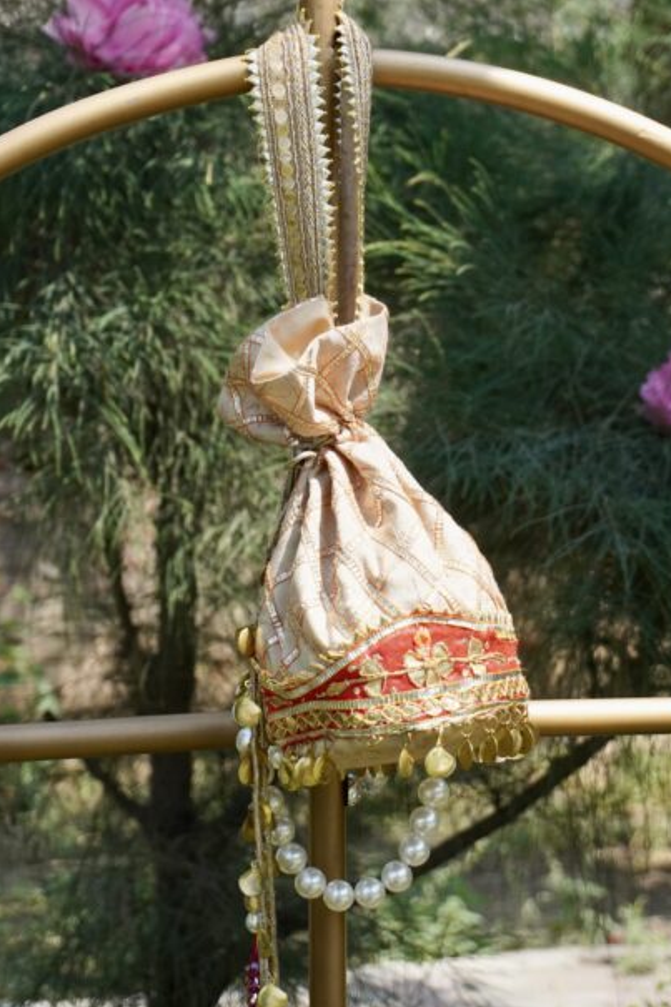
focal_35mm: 93
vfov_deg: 21.9
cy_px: 409
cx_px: 331
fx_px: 2601
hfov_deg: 14.7
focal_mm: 50
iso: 800
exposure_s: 1/1250
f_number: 6.3
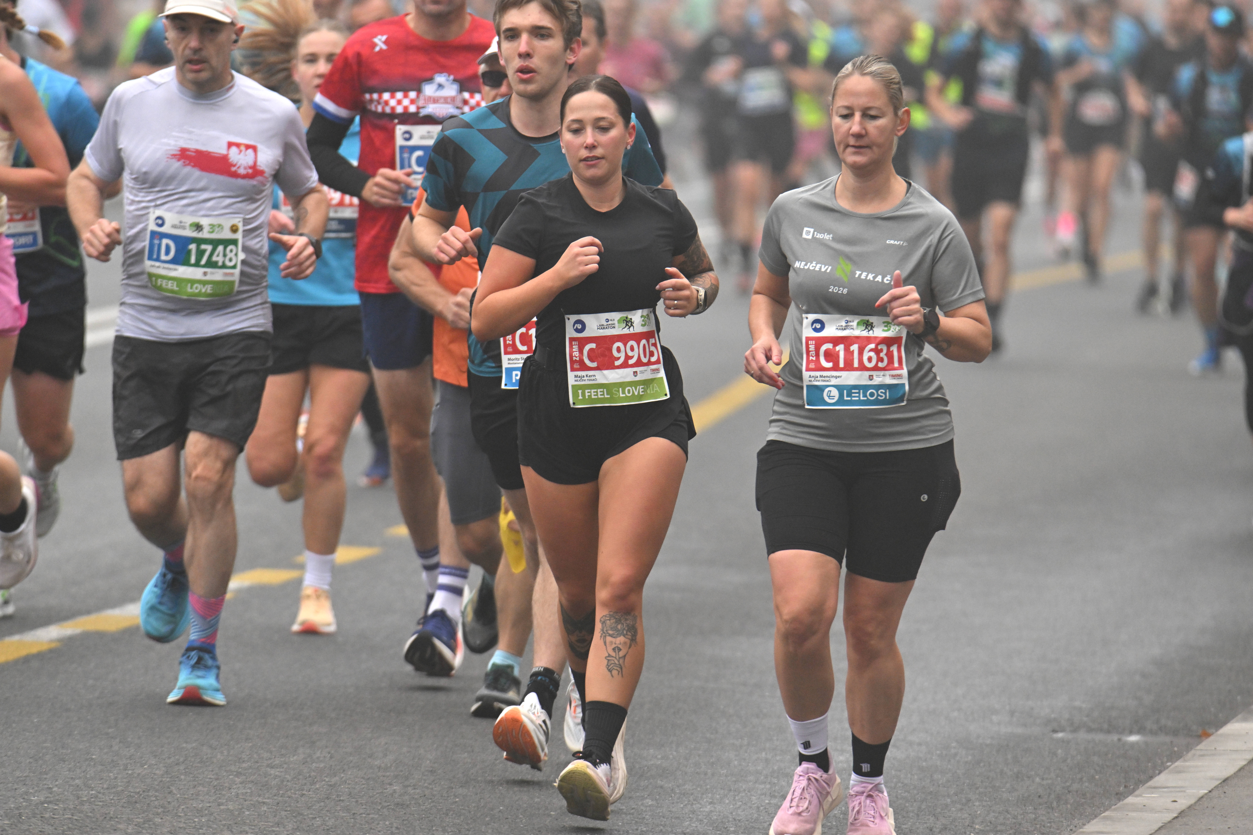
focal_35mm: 420
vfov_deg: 3.3
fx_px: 14617
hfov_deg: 4.9
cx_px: 626
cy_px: 418
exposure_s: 1/1250
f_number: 6.3
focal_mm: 420
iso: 1600
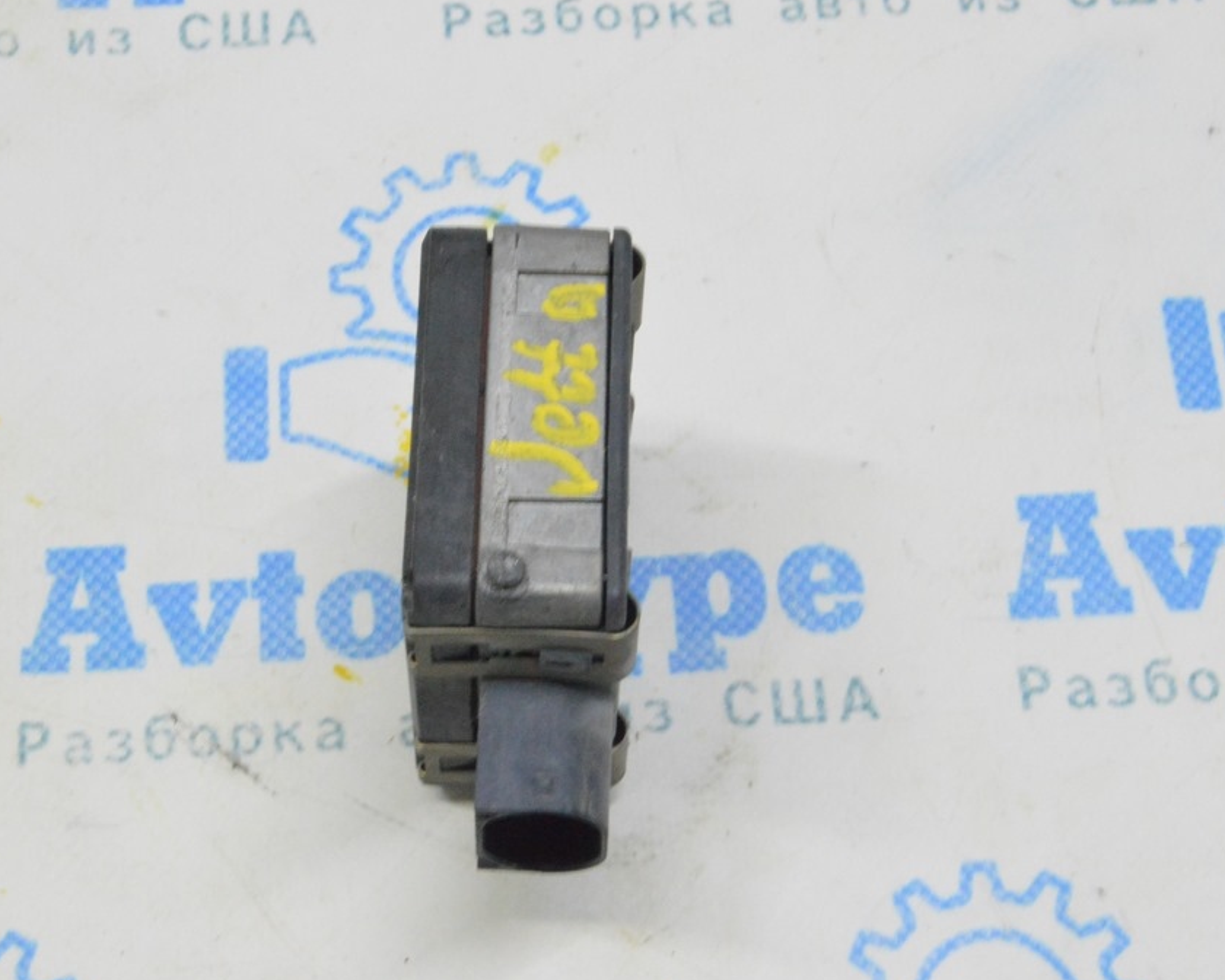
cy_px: 492
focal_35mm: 72
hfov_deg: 26.4
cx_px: 497
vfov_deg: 21.3
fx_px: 2610
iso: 6400
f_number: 20
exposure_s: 1/20
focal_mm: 42
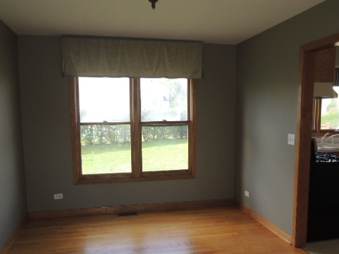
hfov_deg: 60.0
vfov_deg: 46.6
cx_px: 168
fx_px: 294
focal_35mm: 30
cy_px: 150
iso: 100
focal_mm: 4.3
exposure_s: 1/60
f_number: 2.8
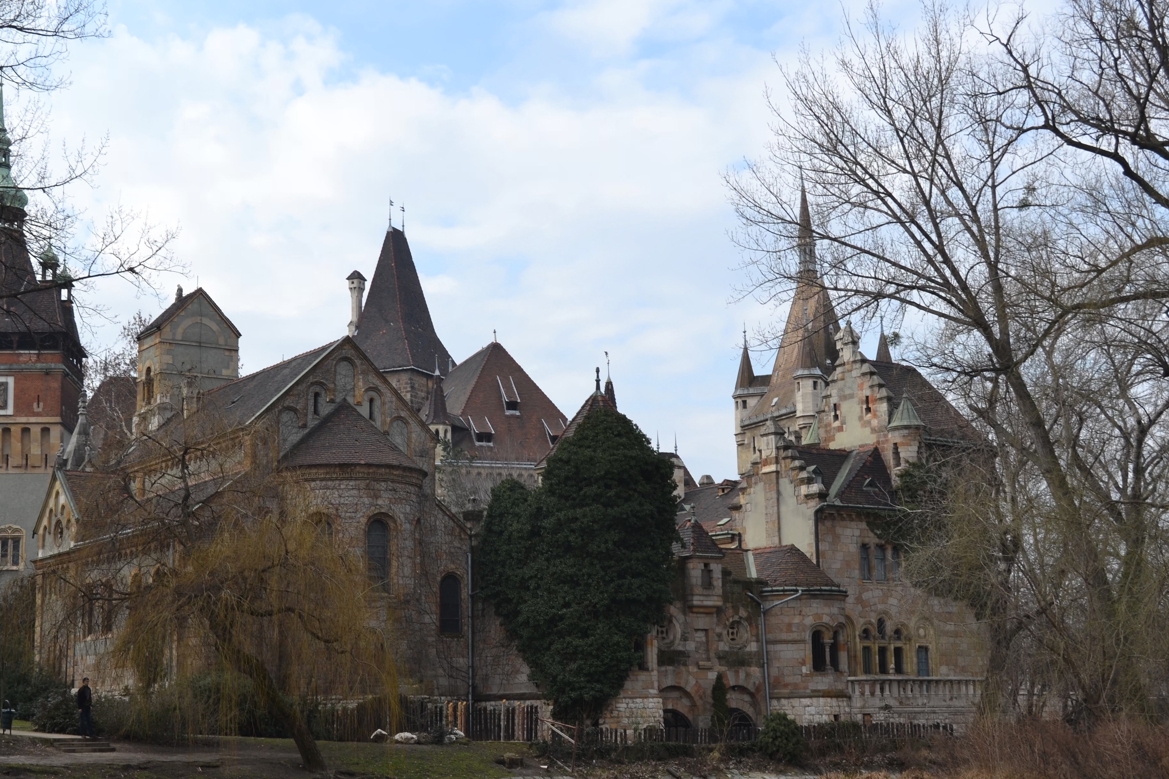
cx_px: 517
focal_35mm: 53
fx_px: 1721
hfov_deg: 37.5
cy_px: 407
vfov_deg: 25.5
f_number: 7.1
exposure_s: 1/200
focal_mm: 28
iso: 100
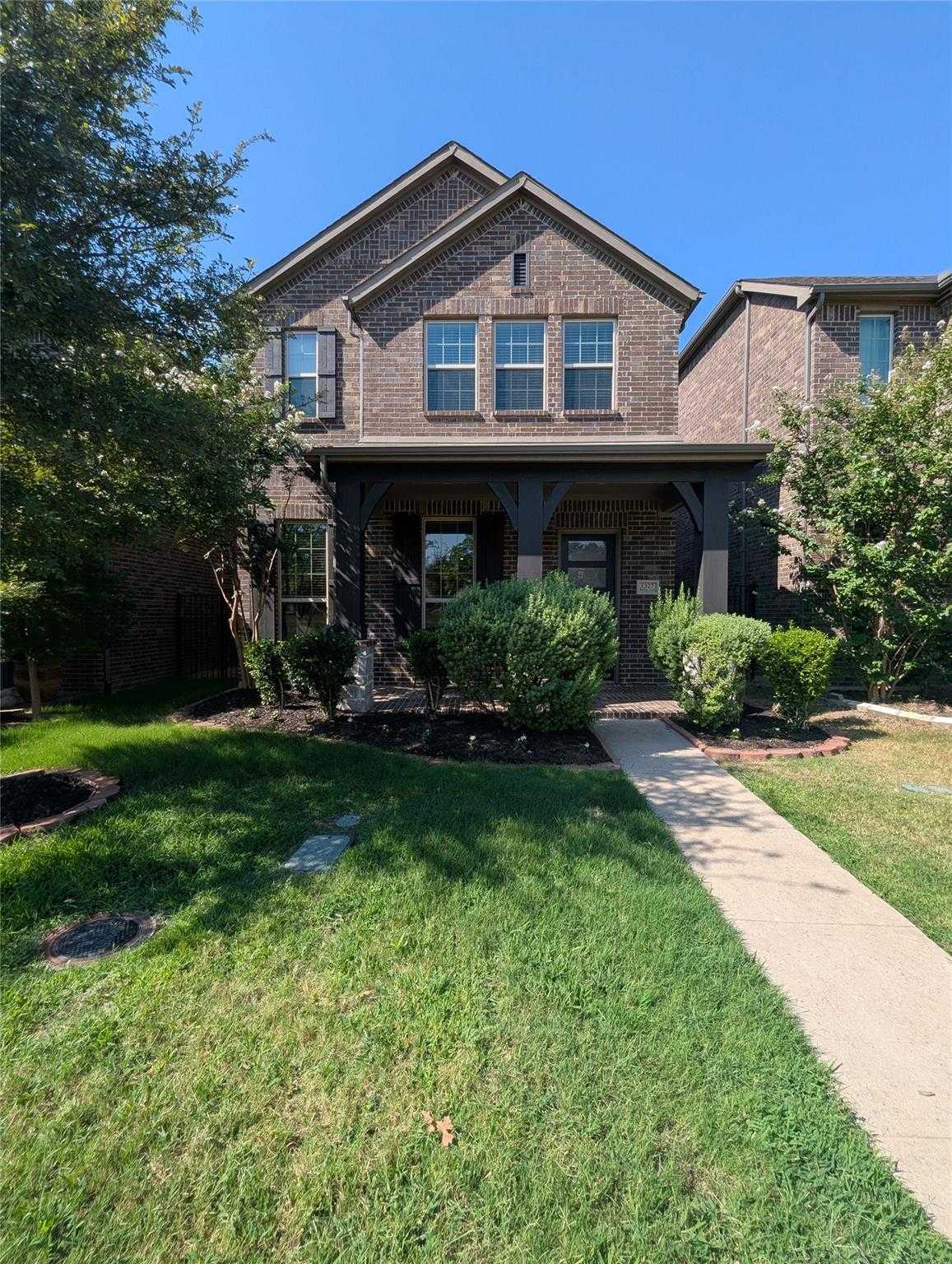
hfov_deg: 90.1
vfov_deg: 106.1
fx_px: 475
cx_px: 476
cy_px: 632
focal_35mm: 13
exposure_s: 1/916
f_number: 2.2
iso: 47
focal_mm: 1.95
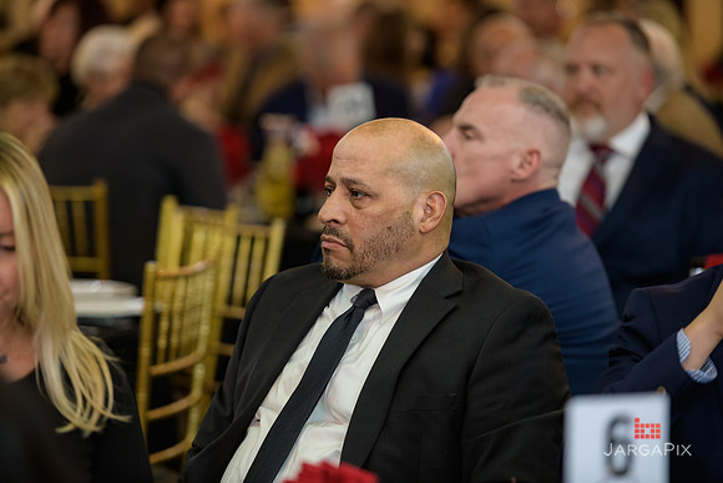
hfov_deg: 13.2
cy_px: 242
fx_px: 3113
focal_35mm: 155
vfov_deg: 8.9
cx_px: 362
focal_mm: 155
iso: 1000
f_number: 3.2
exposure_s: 1/125
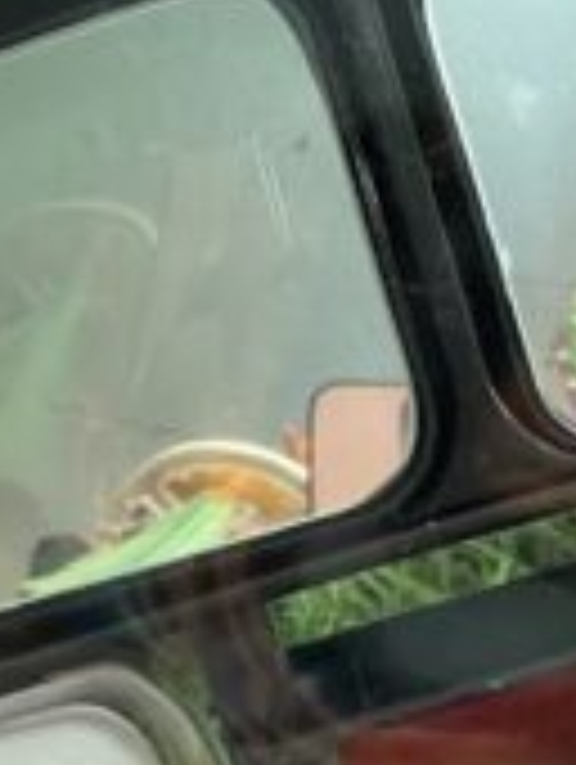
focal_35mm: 244
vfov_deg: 8.1
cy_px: 202
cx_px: 392
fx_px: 5400
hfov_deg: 6.1
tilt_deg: -69.2
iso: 125
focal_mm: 6
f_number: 2
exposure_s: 1/100
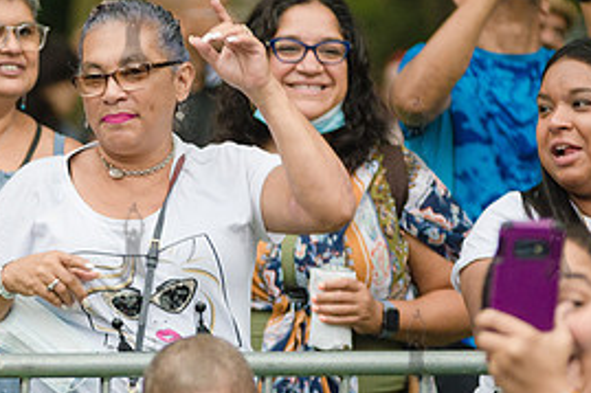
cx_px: 132
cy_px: 240
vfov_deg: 3.7
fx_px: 6021
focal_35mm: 367
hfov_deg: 5.6
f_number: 4
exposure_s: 1/200
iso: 2000
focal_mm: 170
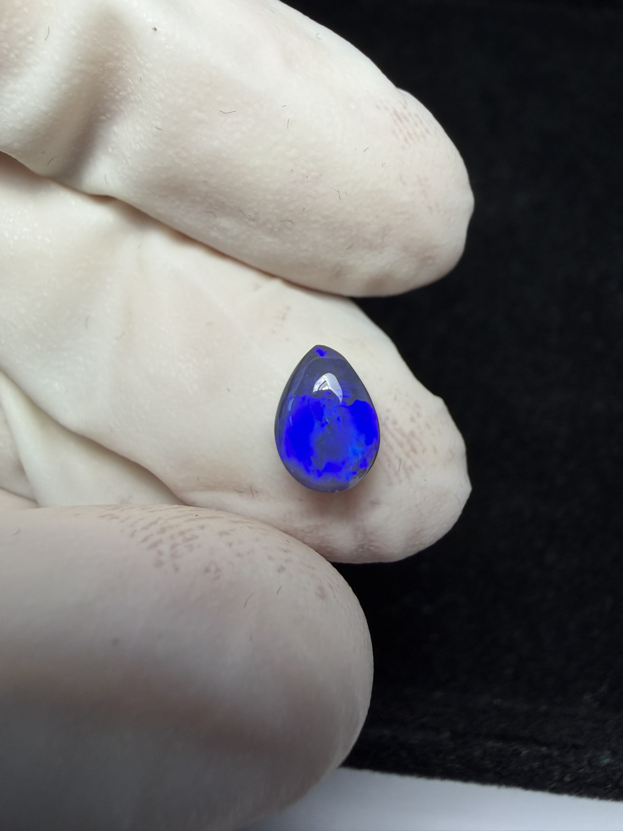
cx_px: 312
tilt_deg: -64.7
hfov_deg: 53.1
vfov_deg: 67.3
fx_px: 624
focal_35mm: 26
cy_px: 416
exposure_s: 1/100
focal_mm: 2.22
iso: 50
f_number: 2.2
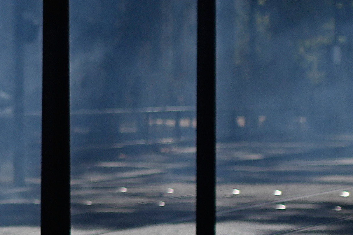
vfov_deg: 5.5
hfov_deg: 7.8
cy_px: 64
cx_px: -375
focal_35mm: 250
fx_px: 2451
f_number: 2
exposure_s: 1/20000
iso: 200
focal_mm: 35
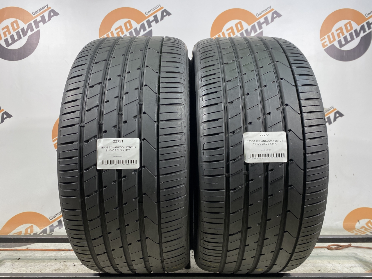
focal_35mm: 26
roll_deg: +0.2
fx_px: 279
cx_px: 186
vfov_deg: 53.1
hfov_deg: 67.3
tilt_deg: -2.0
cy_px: 140
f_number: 1.8
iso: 80
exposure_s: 1/100
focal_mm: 4.25
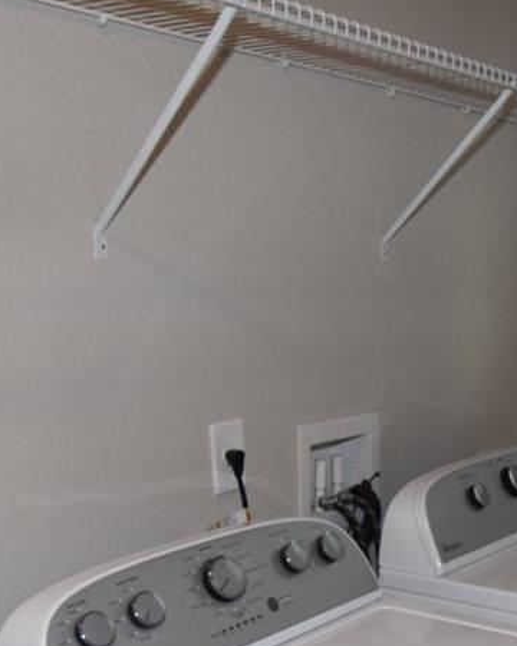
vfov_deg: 34.4
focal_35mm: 50
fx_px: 956
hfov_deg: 28.9
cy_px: 627
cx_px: 475
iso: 560
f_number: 5
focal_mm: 10
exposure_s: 1/100
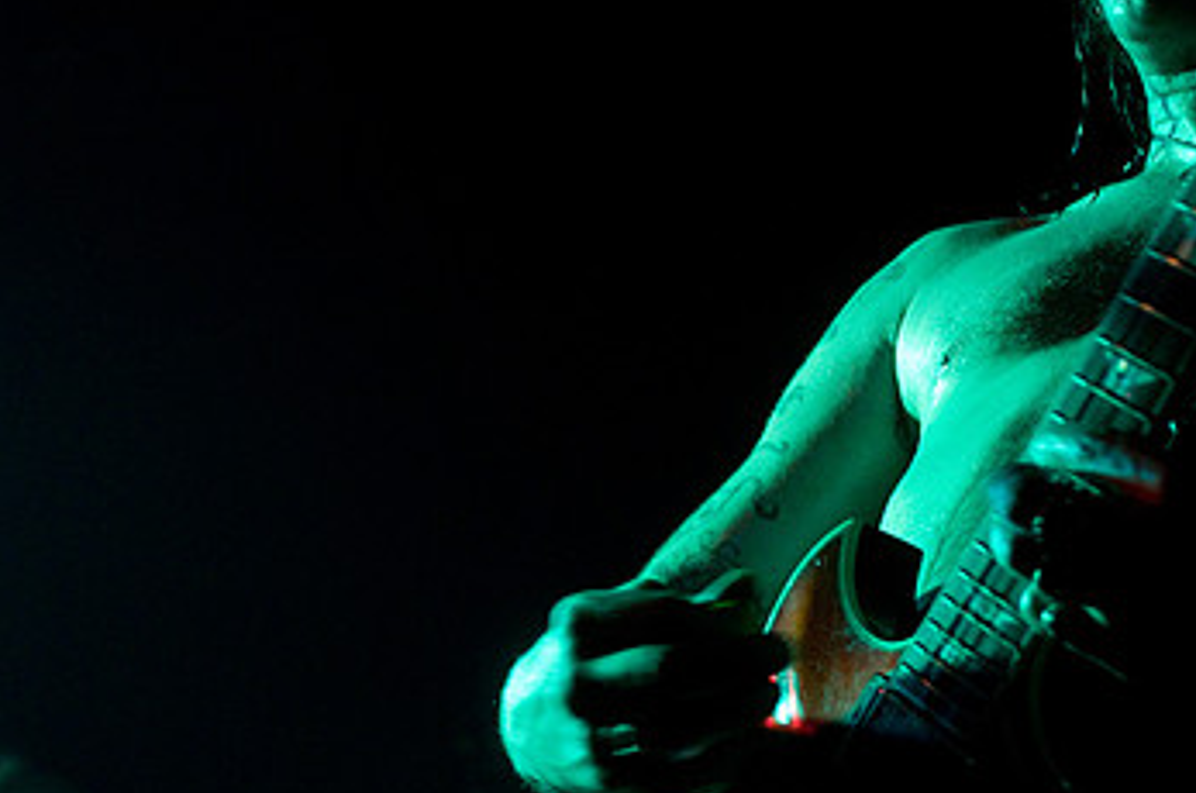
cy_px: 205
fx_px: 2913
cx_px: 555
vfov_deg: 15.4
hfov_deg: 23.2
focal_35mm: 88
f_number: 2.8
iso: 1250
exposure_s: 1/50
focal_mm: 35
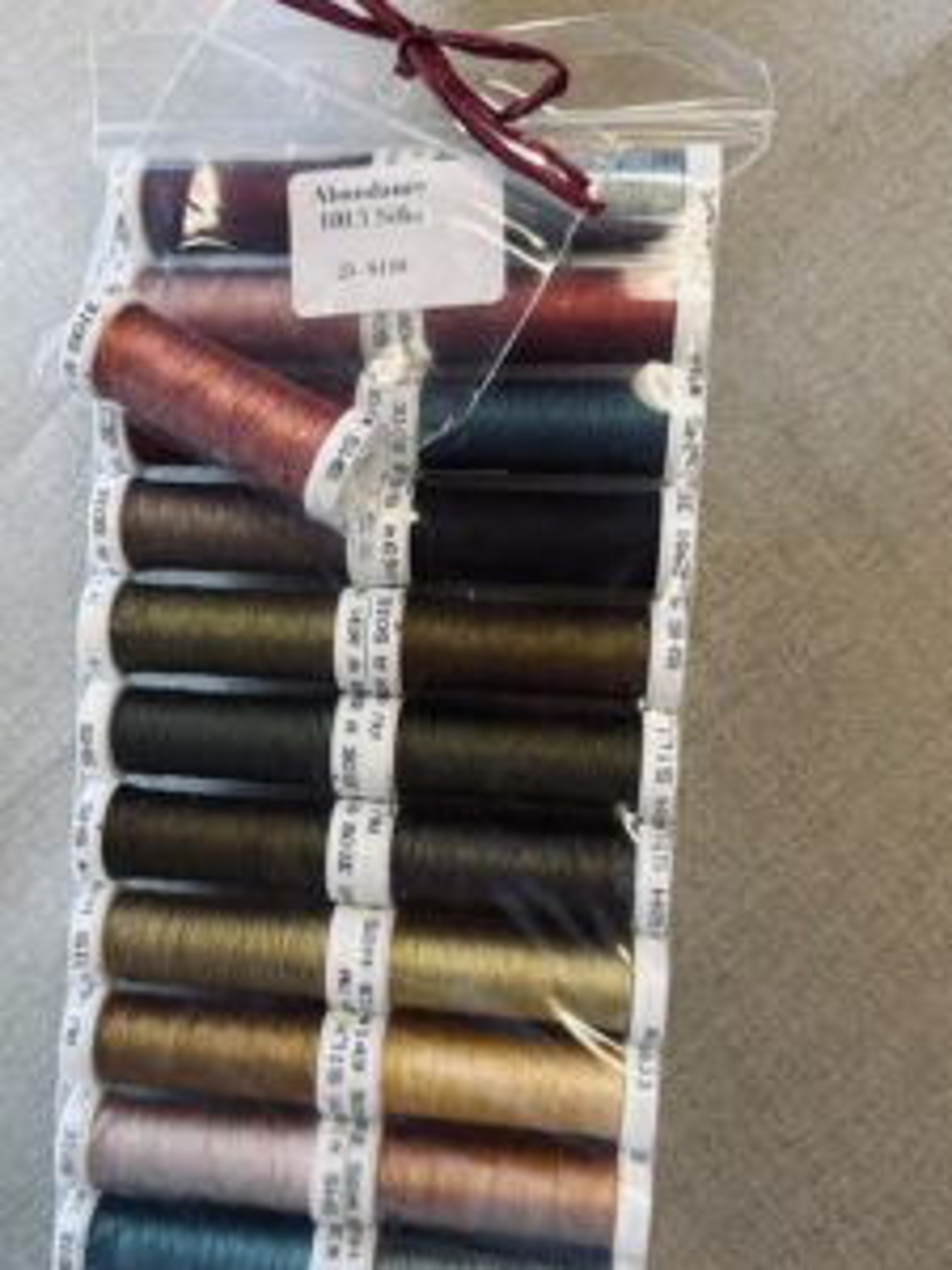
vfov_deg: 56.8
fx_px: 1173
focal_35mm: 32
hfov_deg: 43.8
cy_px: 673
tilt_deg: -80.0
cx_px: 364
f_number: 1.78
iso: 125
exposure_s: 1/120
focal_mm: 6.86
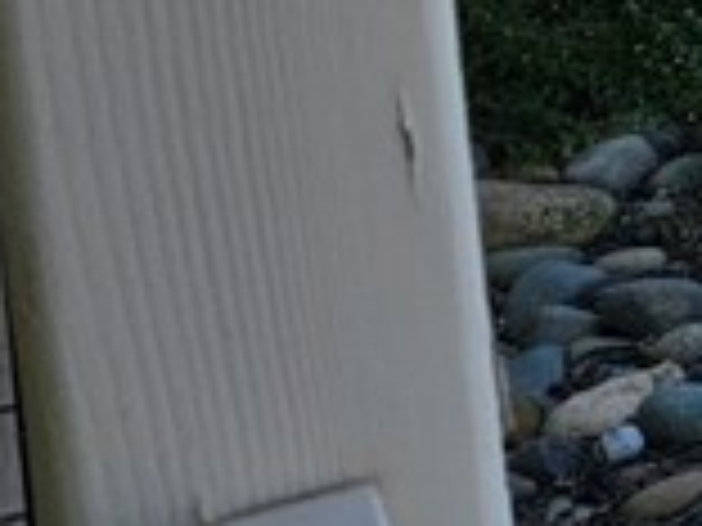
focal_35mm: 151
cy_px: -719
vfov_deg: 8.9
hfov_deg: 9.7
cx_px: 2178
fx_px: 3062
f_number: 1.7
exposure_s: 1/407
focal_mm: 6.3
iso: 10
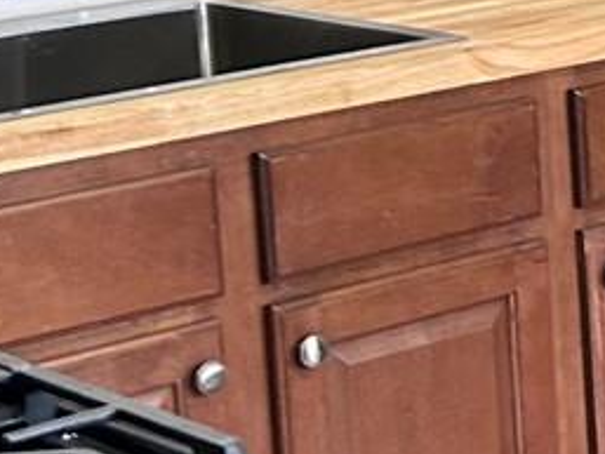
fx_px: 2833
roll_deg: +2.2
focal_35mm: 162
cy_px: -16
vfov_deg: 9.1
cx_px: 1226
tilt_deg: -8.2
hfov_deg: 11.0
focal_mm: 5.7
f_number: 1.5
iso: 125
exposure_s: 1/60
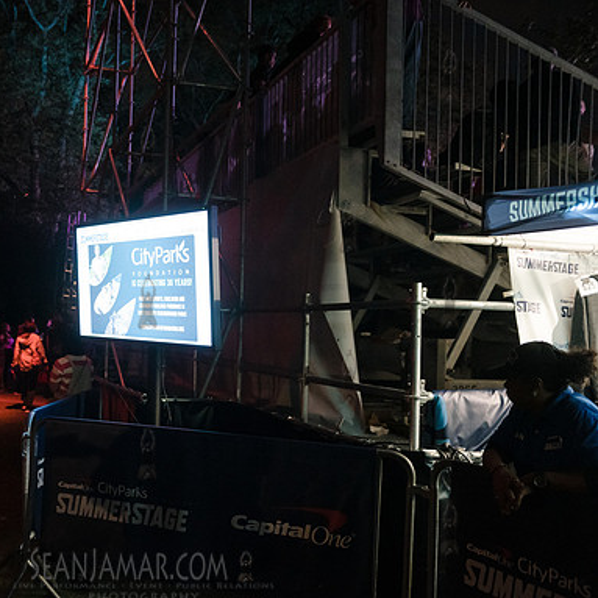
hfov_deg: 44.5
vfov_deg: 46.0
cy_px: 301
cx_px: 147
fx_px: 704
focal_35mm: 36
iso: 3200
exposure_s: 1/125
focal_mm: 28
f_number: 3.2
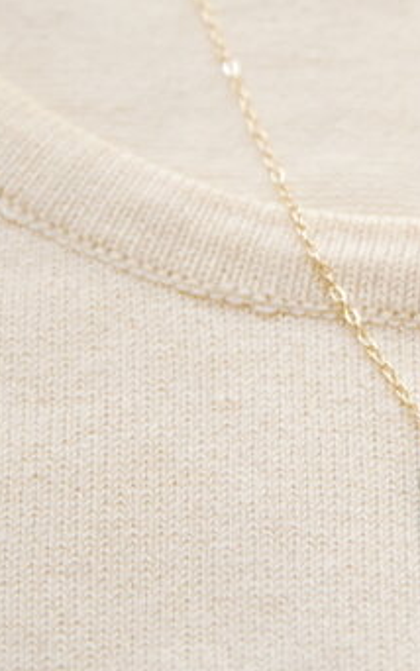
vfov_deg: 8.1
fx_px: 4703
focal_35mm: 257
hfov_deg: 5.1
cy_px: 78
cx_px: 614
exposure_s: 1/250
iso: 400
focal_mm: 60
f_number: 5
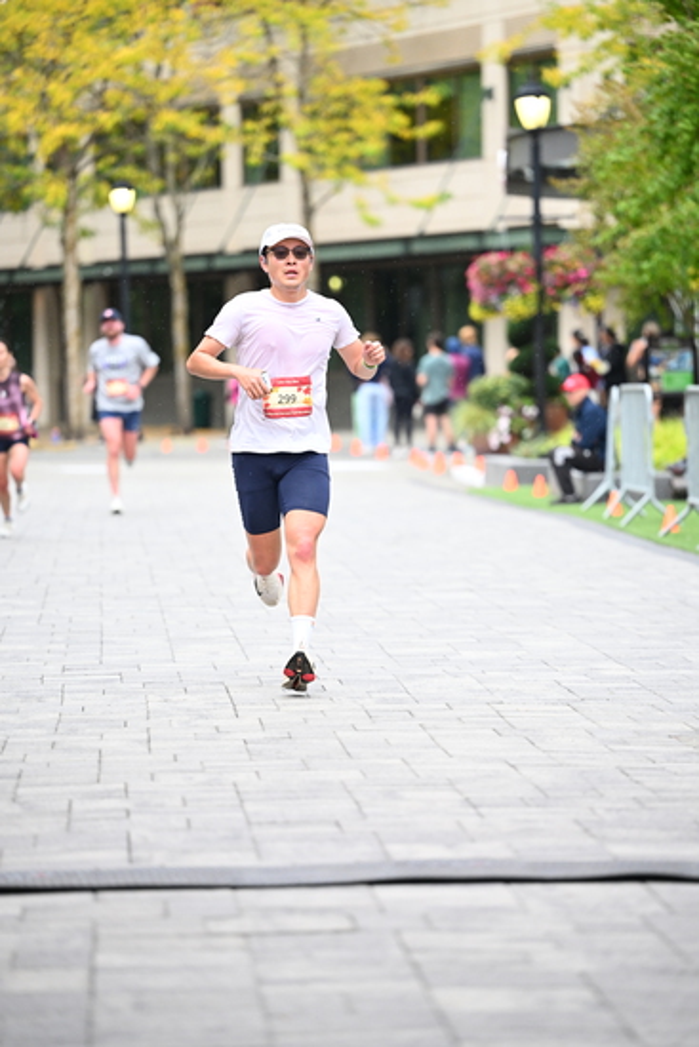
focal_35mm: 145
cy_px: 524
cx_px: 350
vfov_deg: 14.1
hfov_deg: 9.5
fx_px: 4220
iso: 1250
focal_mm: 145
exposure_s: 1/1250
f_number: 2.8
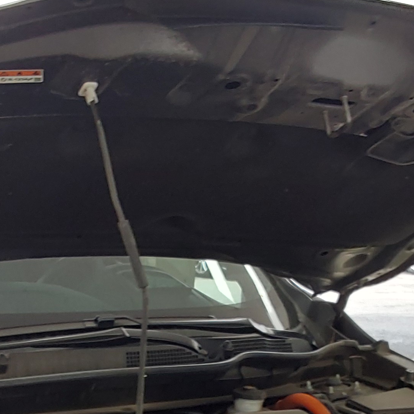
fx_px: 1015
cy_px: 369
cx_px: 214
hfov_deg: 23.1
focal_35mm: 75
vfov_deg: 22.5
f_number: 1.9
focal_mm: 2.91
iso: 64
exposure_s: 1/120
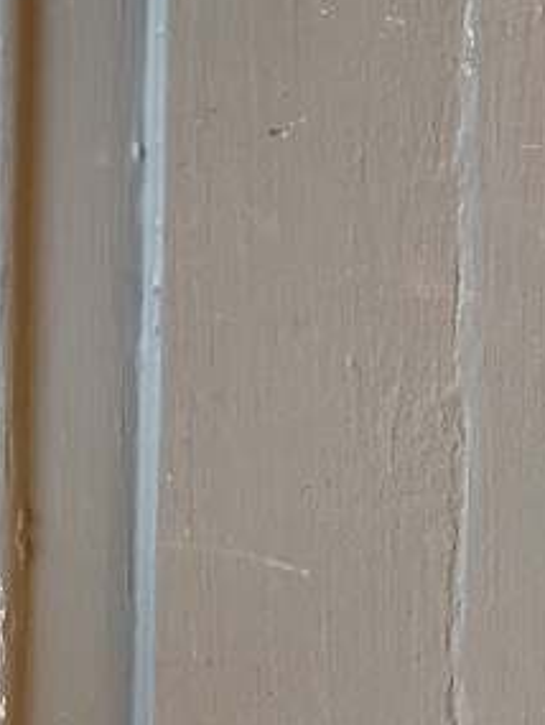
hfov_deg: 12.7
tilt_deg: -3.9
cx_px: -573
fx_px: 2119
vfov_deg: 15.3
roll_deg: +0.2
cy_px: -753
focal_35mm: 101
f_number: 1.78
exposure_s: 1/74
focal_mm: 6.76
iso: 200
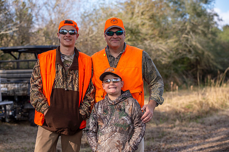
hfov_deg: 24.8
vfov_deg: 16.6
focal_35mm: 82
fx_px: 521
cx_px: 114
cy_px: 76
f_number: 5
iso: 200
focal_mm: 82
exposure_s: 1/500
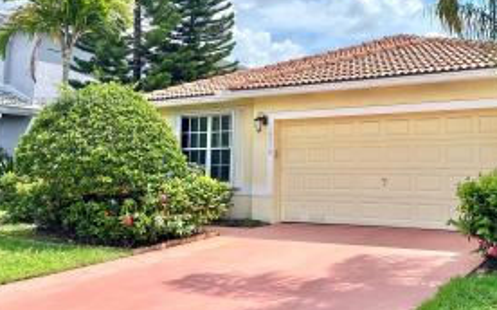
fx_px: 541
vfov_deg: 31.7
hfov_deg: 48.1
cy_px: 101
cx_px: 349
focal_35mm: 40
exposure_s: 1/3650
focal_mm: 5.96
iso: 50
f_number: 1.6
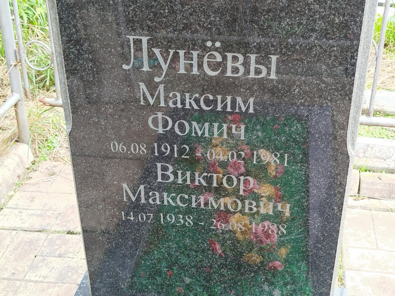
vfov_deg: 30.3
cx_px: 198
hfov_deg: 39.7
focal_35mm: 48
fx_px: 548
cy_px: 148
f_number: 1.7
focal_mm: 5.31
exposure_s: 1/100
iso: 100
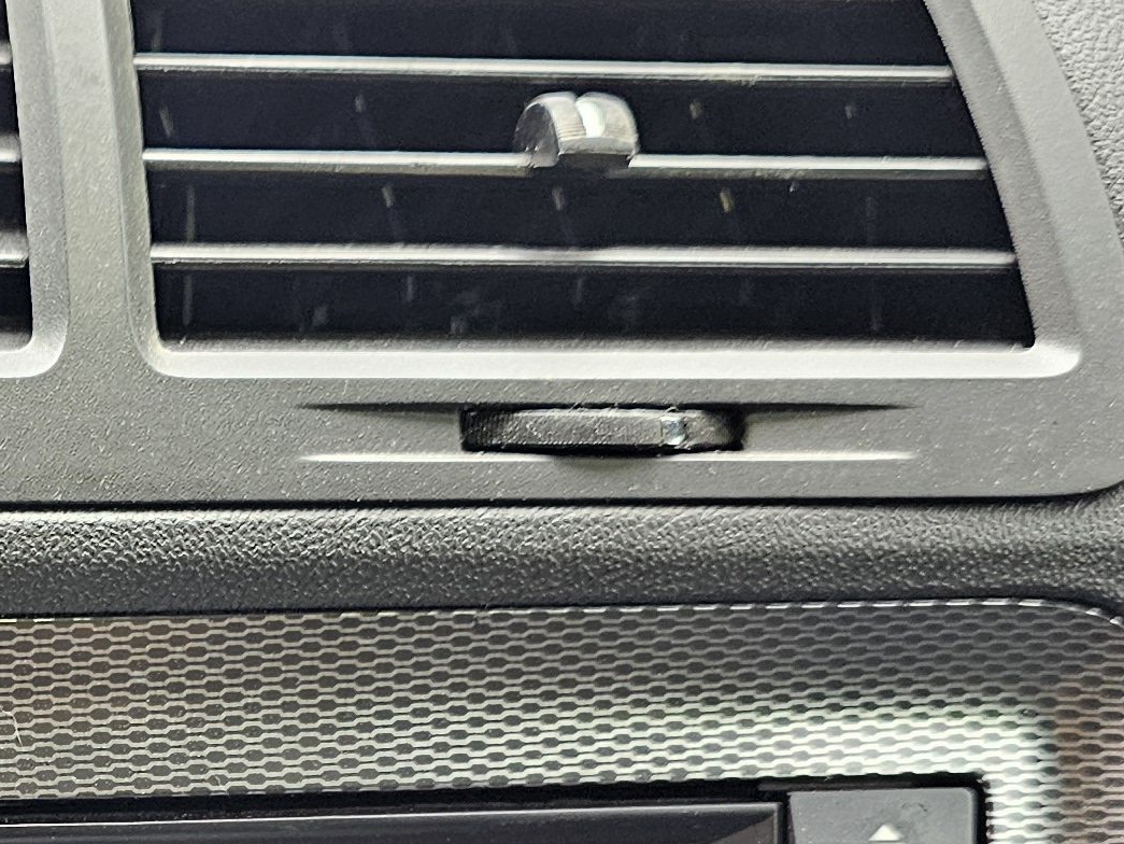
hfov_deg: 21.0
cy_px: 976
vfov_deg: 16.2
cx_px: -165
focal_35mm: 88
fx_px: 2858
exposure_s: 1/120
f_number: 1.7
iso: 200
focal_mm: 6.3
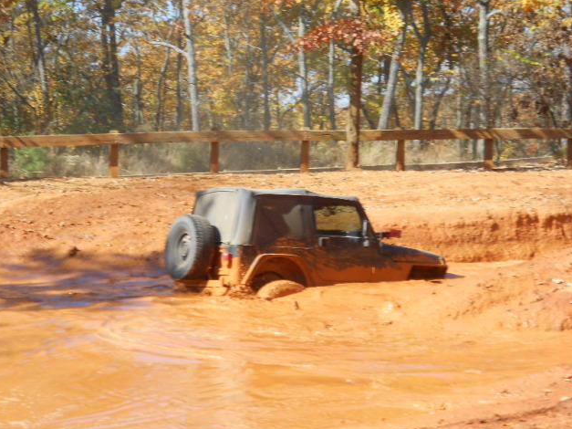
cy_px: 195
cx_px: 275
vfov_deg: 15.2
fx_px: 1603
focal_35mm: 97
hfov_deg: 20.2
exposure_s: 1/160
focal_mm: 13.5
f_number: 5.8
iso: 80
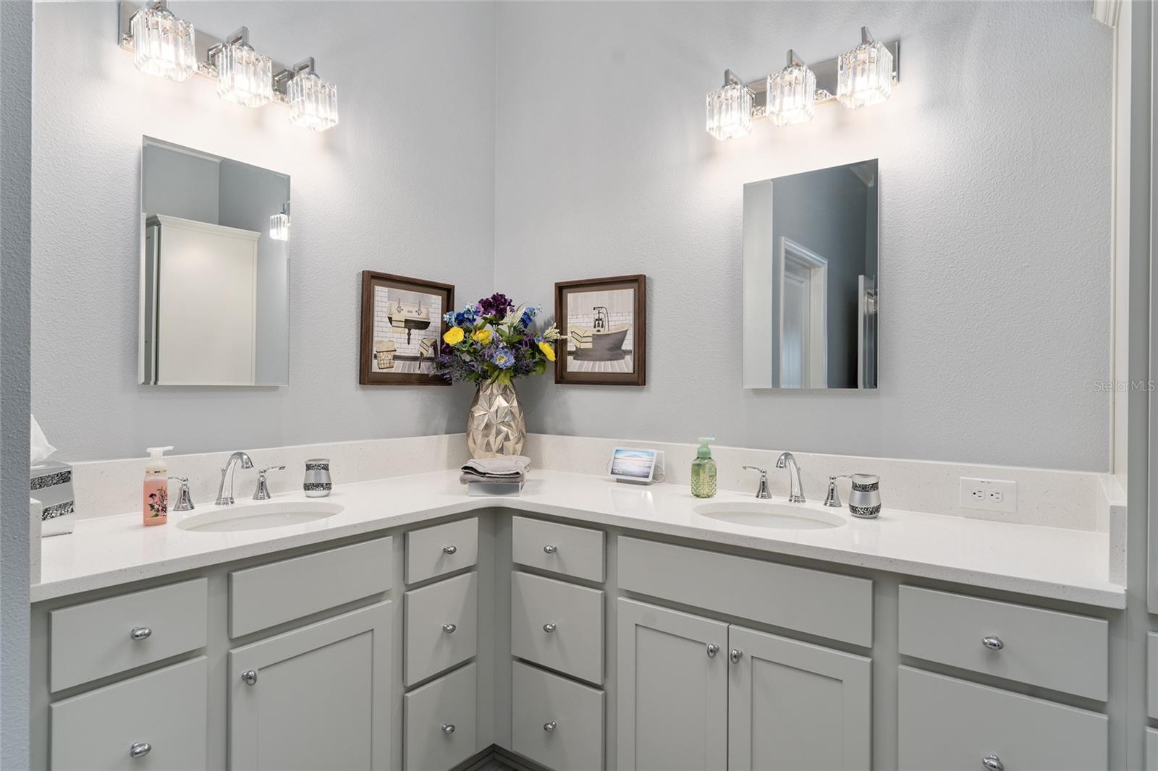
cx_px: 579
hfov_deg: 85.4
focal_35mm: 20
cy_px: 386
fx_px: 627
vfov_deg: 63.2
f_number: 7.1
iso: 320
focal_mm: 19.5
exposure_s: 1/15
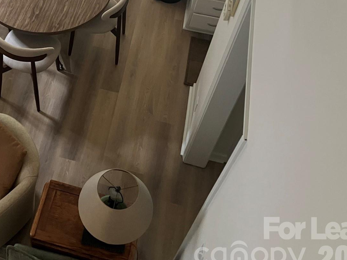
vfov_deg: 26.7
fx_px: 531
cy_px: 34
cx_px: 59
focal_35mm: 53
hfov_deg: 34.8
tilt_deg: -49.2
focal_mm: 3.99
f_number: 1.8
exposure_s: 1/30
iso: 400
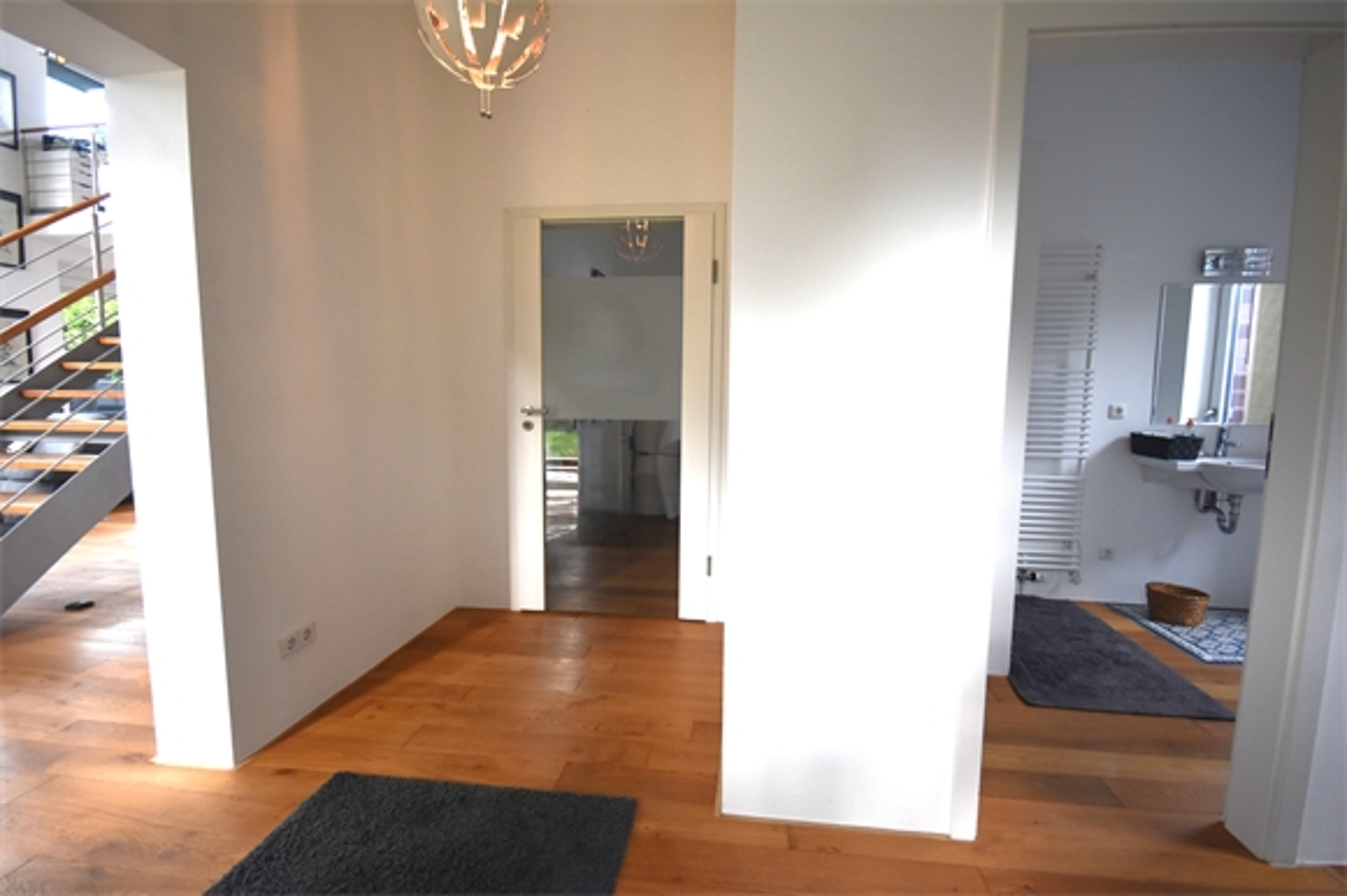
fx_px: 561
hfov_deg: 100.4
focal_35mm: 15
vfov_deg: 77.3
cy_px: 448
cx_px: 674
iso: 800
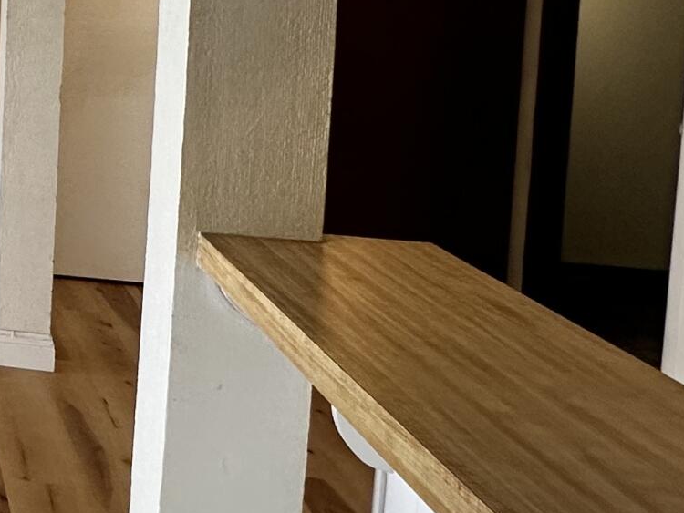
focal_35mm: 56
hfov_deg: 22.7
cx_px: -493
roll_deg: +0.2
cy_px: 26
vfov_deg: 25.1
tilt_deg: -3.8
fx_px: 1107
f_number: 2.2
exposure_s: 1/120
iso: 160
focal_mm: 2.22
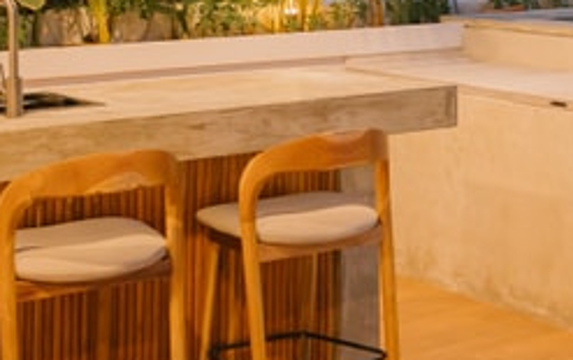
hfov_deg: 20.7
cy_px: -102
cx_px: 724
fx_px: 1438
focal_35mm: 92
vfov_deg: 13.7
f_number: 1.8
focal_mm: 16
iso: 1250
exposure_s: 1/80
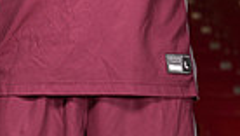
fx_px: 1523
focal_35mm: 239
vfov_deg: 4.9
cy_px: -237
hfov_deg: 9.0
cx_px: 85
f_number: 6.3
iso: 250
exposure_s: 1/200
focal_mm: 70
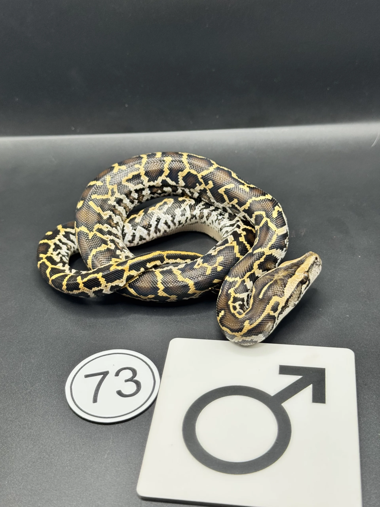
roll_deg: +3.7
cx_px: 190
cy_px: 254
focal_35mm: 48
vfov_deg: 39.7
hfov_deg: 30.3
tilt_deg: -40.4
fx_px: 703
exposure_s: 1/121
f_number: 1.78
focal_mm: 6.76
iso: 50
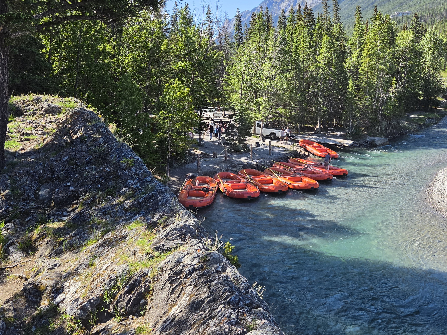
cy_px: 131
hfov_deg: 50.0
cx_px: 254
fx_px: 478
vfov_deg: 38.5
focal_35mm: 37
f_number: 1.8
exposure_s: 1/2510
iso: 80
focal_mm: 5.4
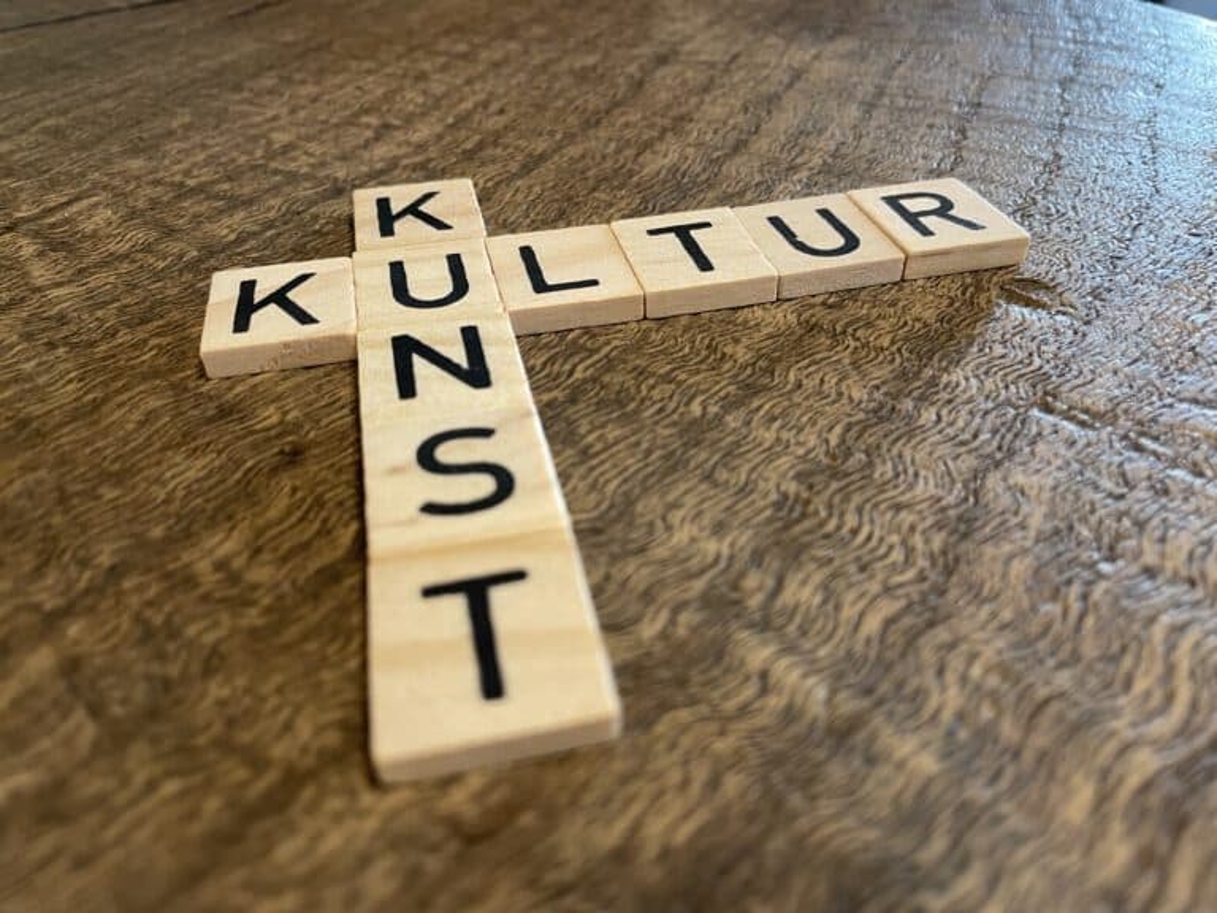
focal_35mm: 26
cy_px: 456
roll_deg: +0.7
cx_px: 608
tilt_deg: -38.1
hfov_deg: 67.3
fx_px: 914
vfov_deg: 53.1
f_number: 1.6
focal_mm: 4.2
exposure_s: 1/50
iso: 200
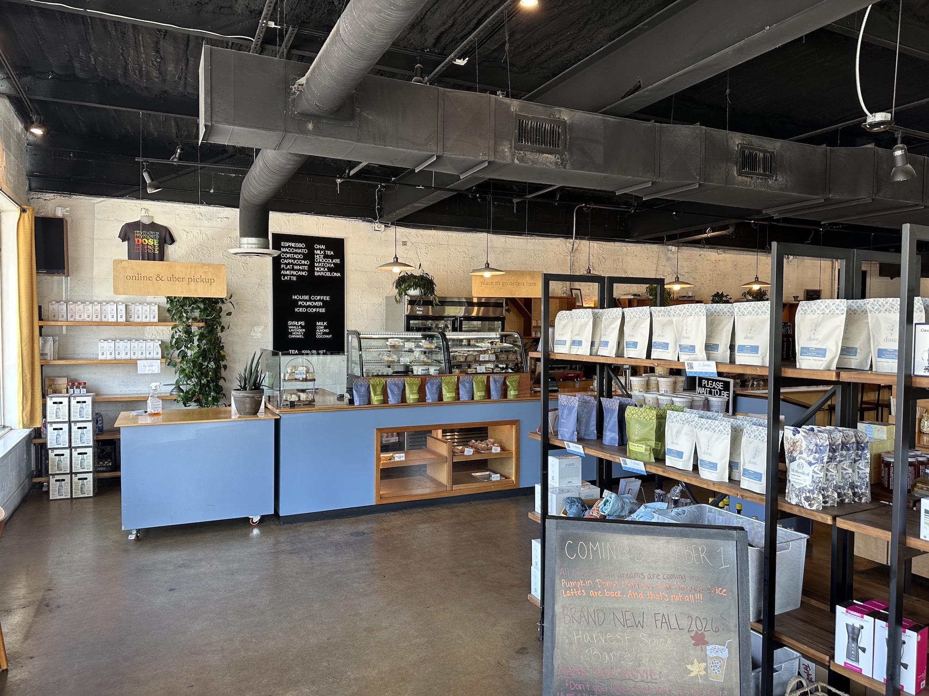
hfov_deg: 71.6
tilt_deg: -2.4
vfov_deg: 56.8
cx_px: 464
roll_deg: -0.3
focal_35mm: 24
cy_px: 348
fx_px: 644
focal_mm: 6.86
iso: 100
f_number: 1.78
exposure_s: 1/120
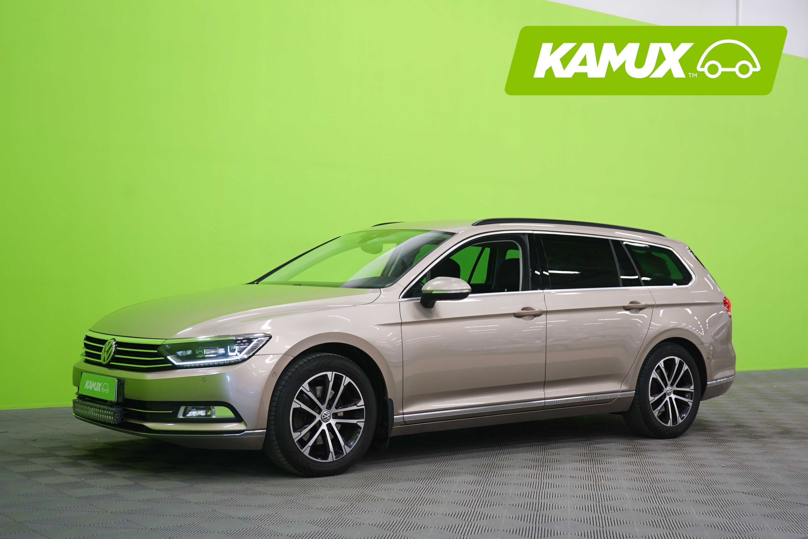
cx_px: 404
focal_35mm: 49
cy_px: 270
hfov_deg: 40.3
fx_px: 1100
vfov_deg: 27.5
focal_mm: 49
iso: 400
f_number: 5
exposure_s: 1/6
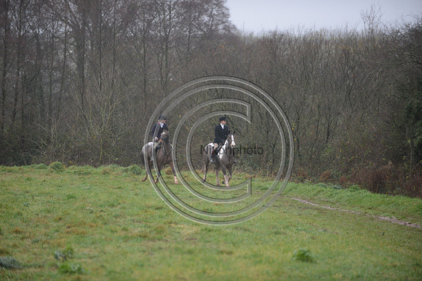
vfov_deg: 6.9
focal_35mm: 200
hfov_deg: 10.3
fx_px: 2343
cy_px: 140
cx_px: 211
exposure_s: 1/800
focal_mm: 200
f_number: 2.8
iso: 1600
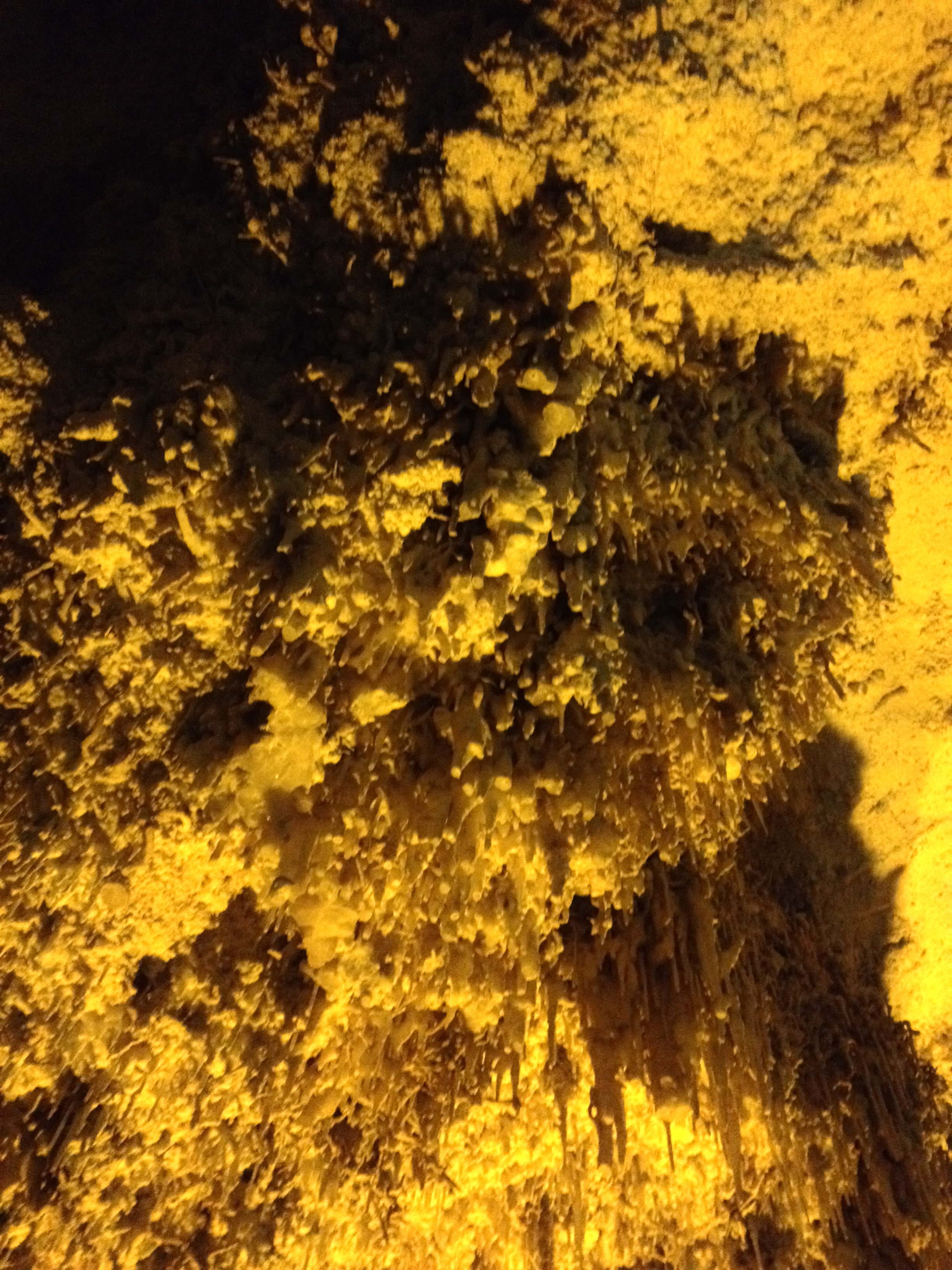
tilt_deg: +71.2
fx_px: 1283
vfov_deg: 52.6
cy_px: 635
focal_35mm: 35
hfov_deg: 40.7
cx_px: 476
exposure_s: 1/17
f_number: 2.4
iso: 800
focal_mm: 4.28
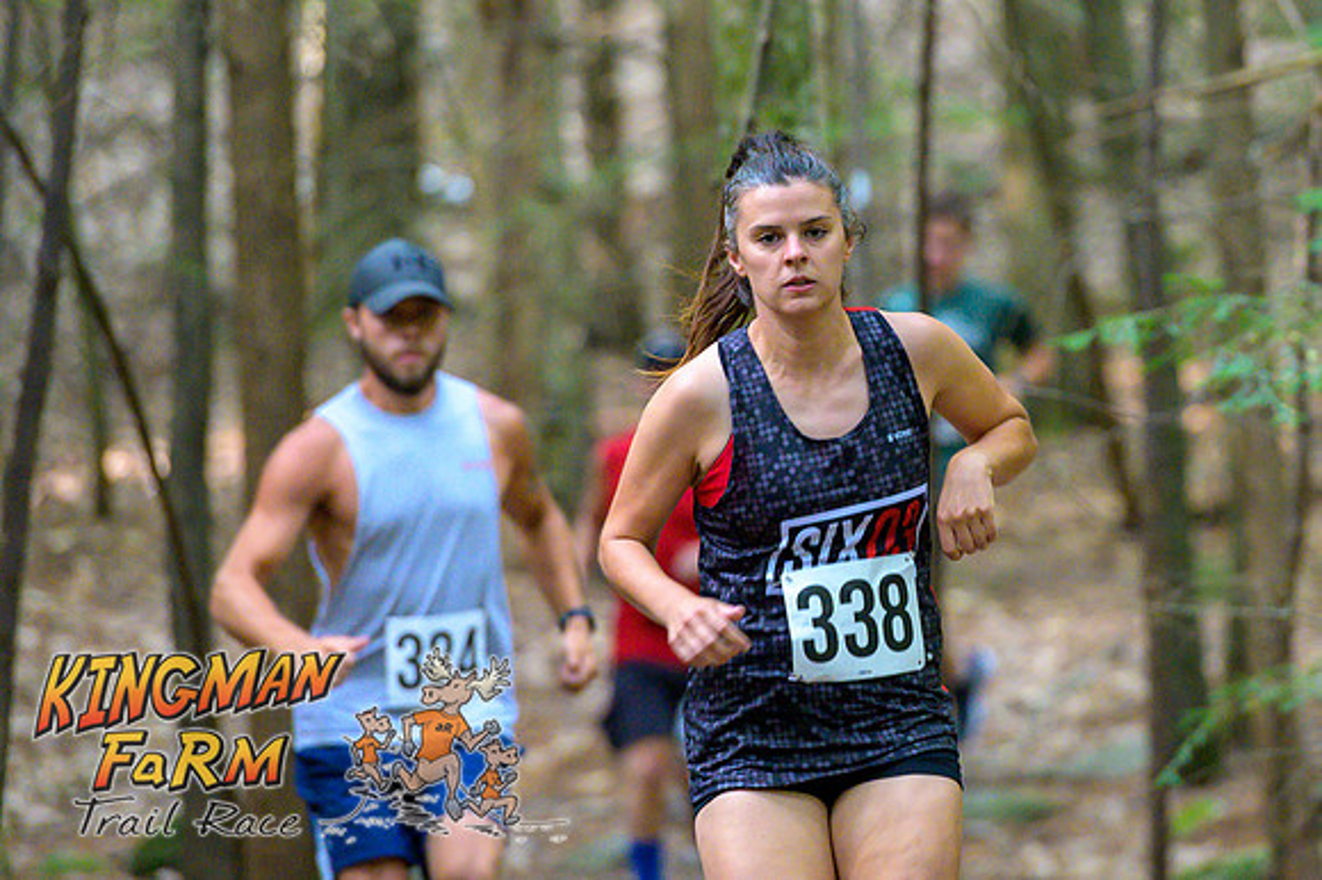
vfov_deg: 4.8
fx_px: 10458
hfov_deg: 7.2
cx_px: 937
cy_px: 257
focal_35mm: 285
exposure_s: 1/320
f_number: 4
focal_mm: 200
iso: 8000
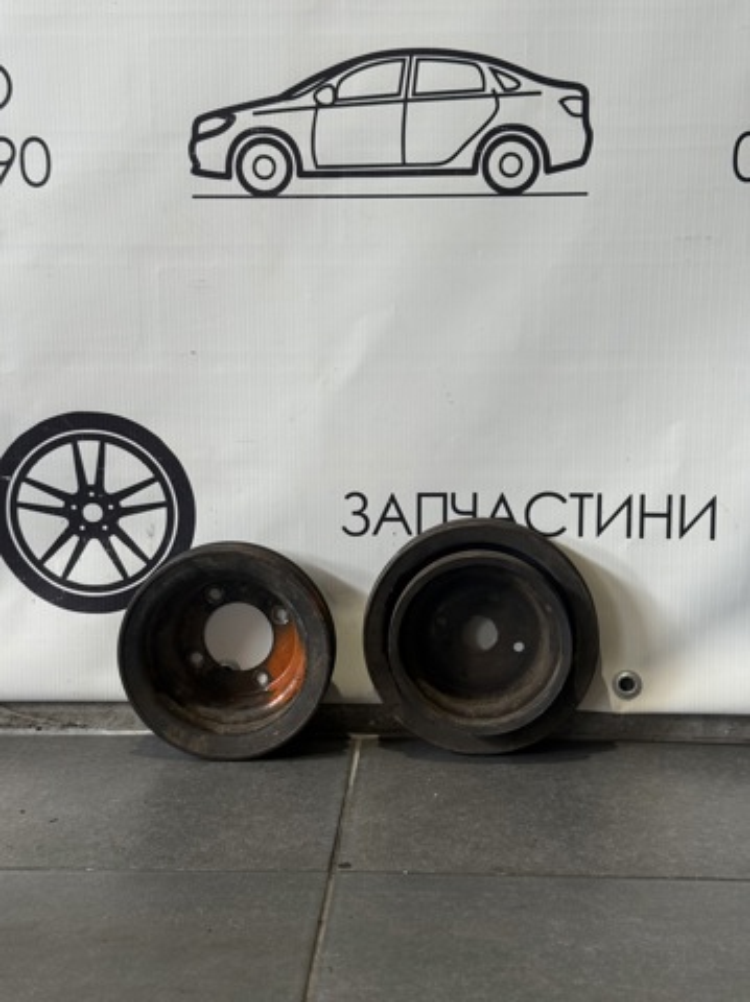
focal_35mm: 48
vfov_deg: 39.7
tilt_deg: -8.8
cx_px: 375
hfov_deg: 30.2
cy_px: 501
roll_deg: -0.2
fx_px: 1389
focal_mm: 6.76
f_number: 1.78
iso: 80
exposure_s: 1/100
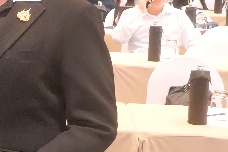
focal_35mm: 105
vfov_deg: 13.0
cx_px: -92
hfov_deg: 17.8
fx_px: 665
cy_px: 30
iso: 3200
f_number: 3.7
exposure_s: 1/30
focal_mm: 15
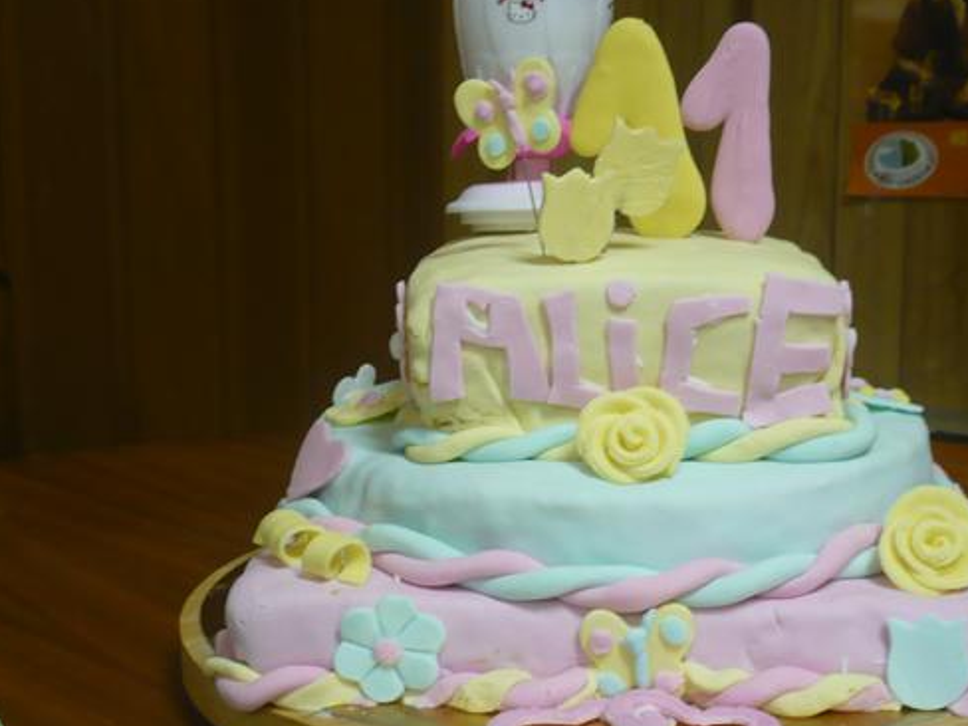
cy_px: 367
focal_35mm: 59
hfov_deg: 32.5
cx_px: 627
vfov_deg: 24.8
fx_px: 1650
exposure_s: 1/13
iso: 200
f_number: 3.2
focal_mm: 7.5
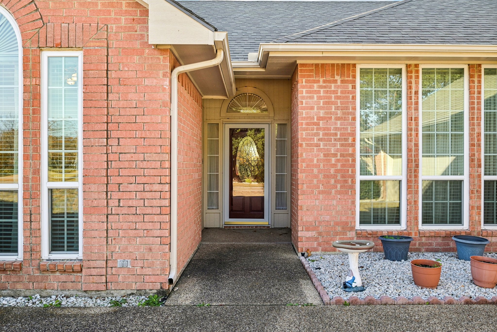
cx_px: 248
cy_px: 166
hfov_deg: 69.4
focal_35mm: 26
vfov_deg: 49.6
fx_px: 359
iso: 400
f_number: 8
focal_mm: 26
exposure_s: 1/160
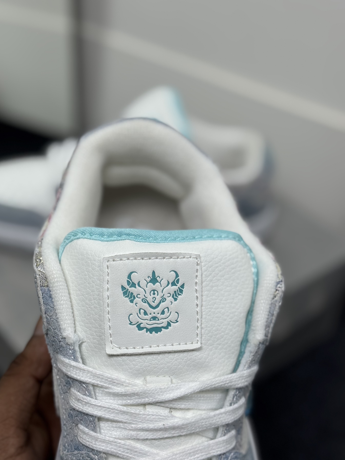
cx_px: 153
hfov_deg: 27.0
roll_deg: -7.8
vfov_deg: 35.5
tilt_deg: -36.7
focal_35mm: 54
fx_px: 718
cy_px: 228
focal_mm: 6.76
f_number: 1.78
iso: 64
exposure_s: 1/354
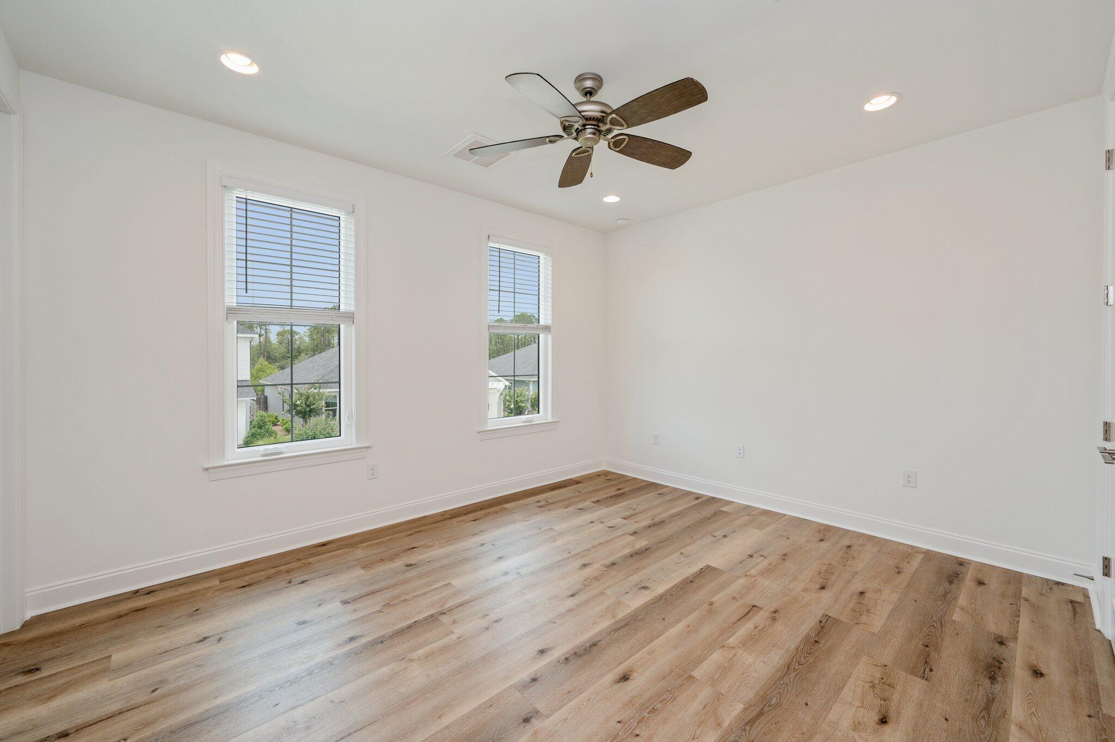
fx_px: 433
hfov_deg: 104.3
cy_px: 371
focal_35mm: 14
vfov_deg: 81.1
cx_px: 558
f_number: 9
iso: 200
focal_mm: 14
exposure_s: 1/30
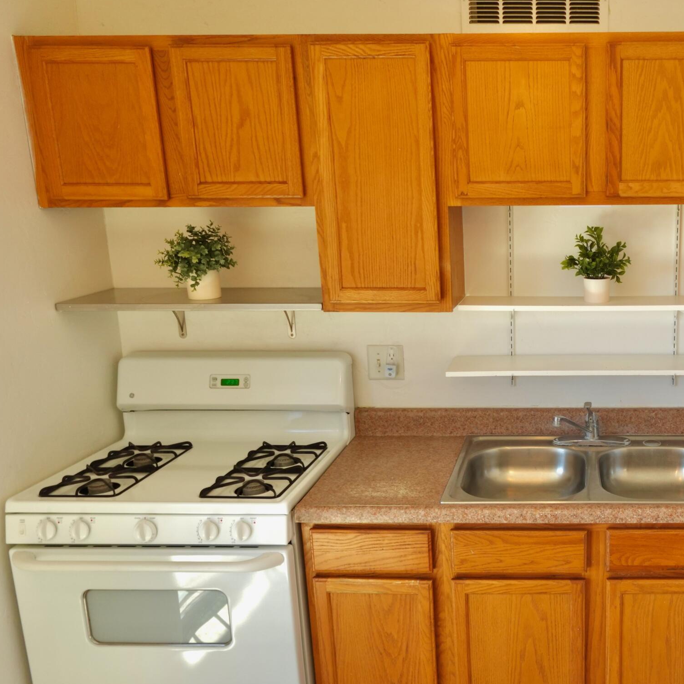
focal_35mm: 34
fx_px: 760
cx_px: 563
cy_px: 373
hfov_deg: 45.6
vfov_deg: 48.4
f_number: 2
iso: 125
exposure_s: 1/200
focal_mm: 7.6
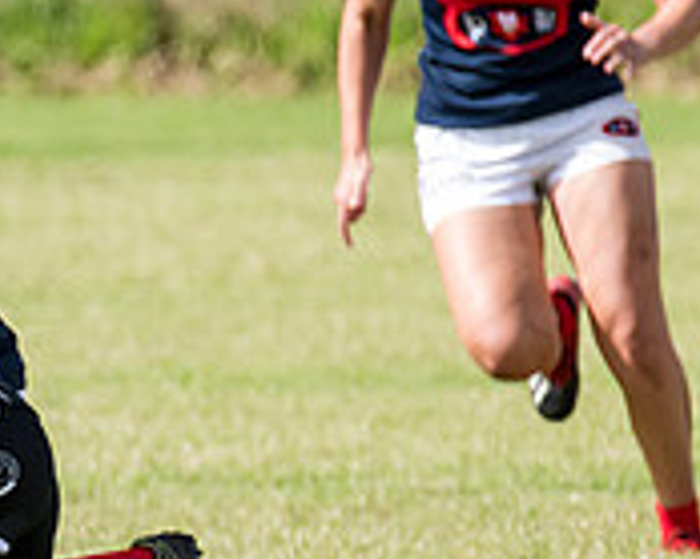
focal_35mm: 1690
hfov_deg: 1.1
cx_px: -394
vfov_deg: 0.9
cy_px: 462
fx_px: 34993
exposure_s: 1/1600
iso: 800
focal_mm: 500
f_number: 9
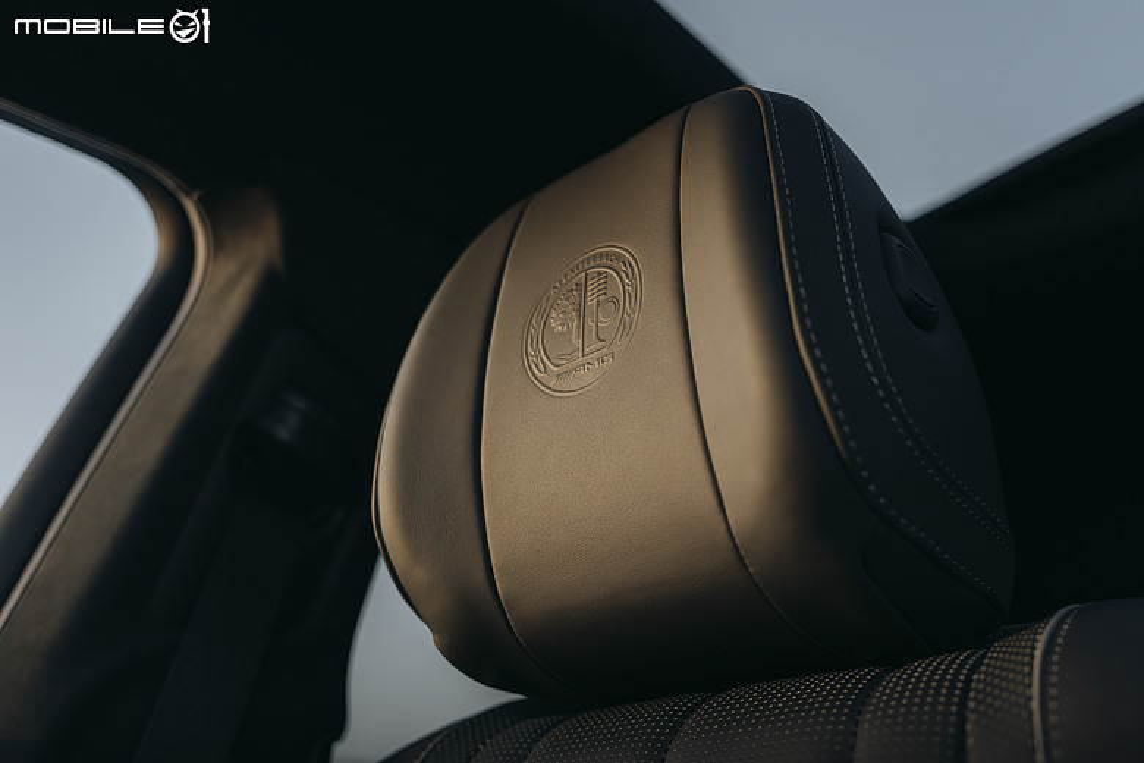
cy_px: 382
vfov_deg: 41.1
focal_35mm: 32
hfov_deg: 58.7
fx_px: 1017
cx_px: 572
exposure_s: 1/125
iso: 100
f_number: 2.8
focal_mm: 32
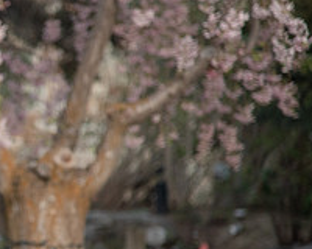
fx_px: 3010
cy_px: 188
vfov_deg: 4.7
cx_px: -136
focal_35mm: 326
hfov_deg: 5.9
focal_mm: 120
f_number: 4
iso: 800
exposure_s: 1/125
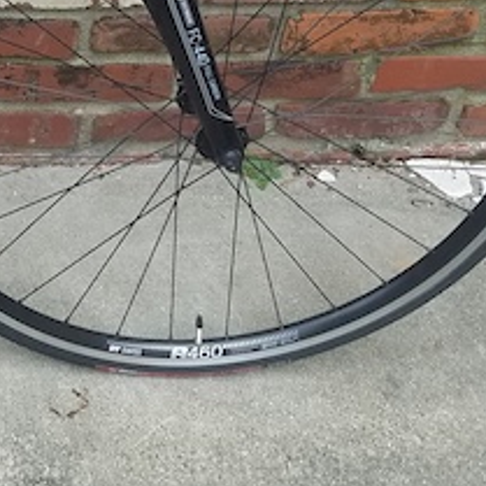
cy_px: -121
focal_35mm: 88
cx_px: -246
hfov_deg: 17.7
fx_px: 1398
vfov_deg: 18.5
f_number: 1.7
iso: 50
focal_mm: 4.2
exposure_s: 1/239
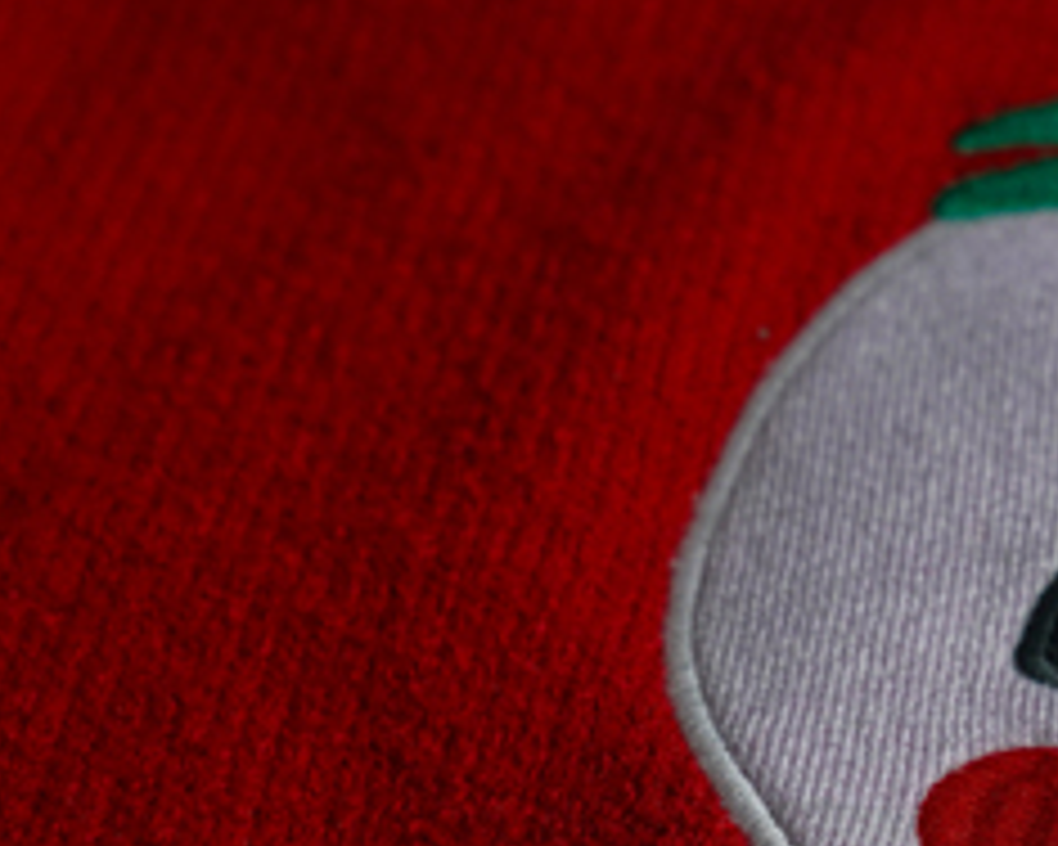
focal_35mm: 168
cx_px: 1342
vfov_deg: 9.2
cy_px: 738
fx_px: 5261
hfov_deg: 11.2
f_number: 3.5
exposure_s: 1/160
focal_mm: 70
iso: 800
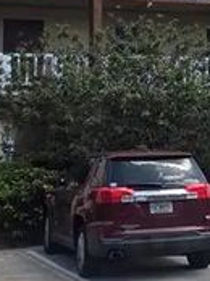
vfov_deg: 17.2
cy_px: 28
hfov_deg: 12.6
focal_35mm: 113
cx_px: 288
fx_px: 916
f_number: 1.8
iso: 80
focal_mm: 5.4
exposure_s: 1/10000
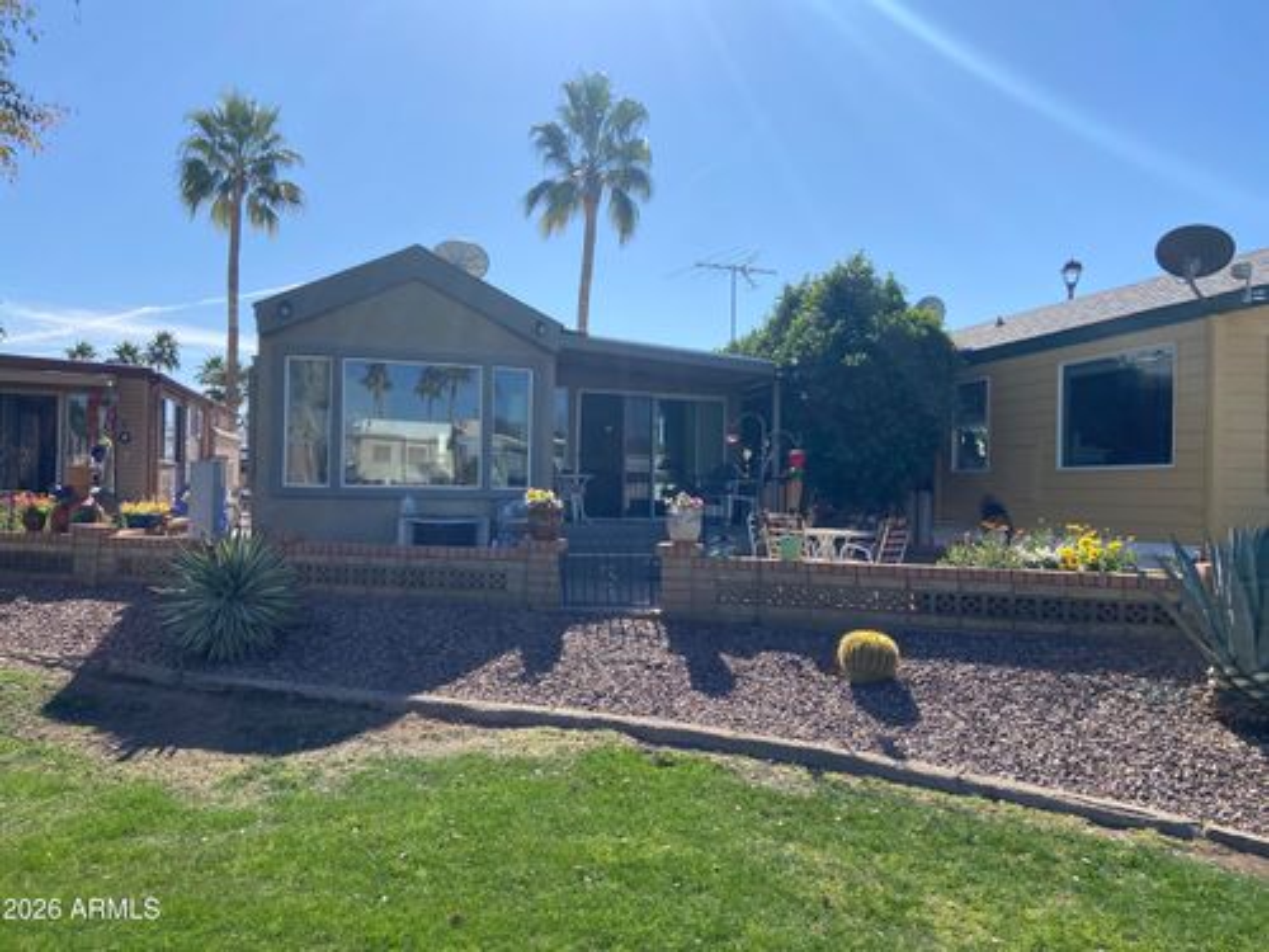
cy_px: 476
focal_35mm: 26
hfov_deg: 67.3
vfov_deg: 53.1
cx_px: 634
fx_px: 953
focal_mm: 4.25
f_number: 1.8
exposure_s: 1/3401
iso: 32
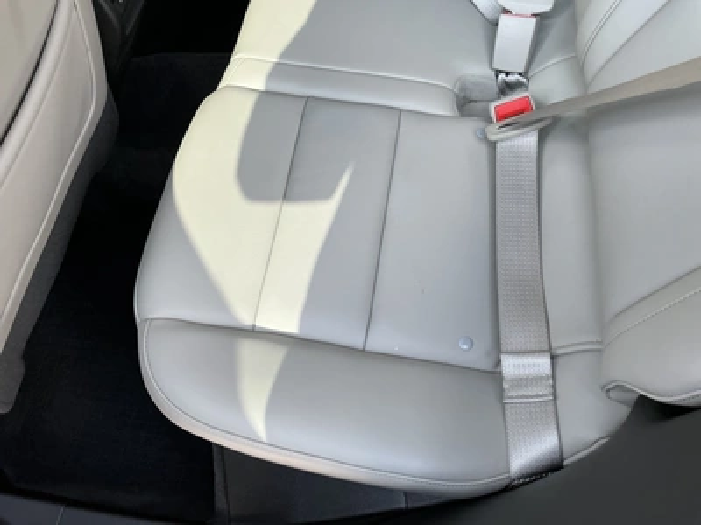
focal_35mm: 28
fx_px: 567
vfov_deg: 49.7
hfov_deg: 63.4
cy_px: 262
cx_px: 350
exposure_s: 1/122
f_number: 1.8
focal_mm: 3
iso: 32
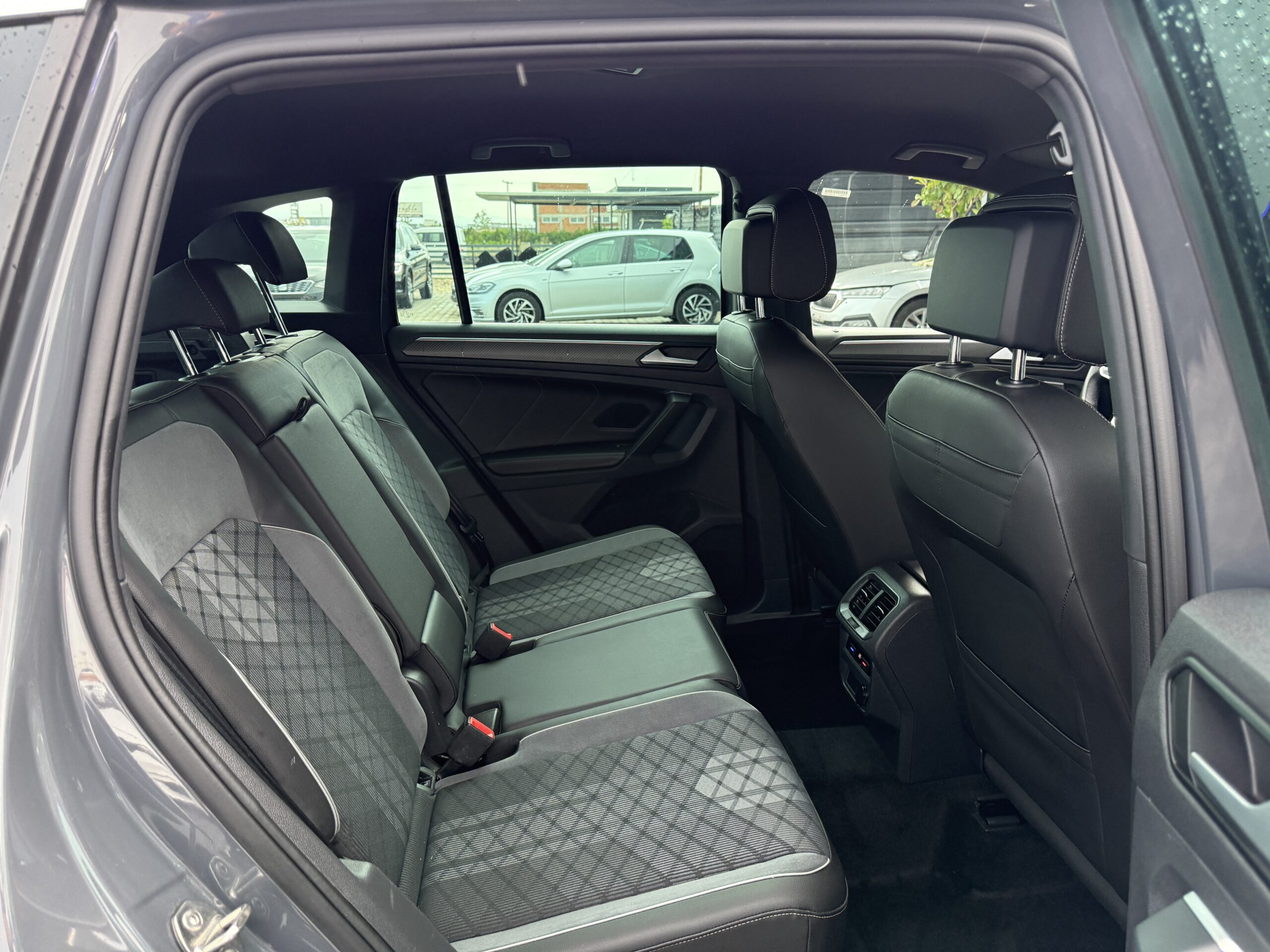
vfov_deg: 56.8
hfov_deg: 71.6
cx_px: 635
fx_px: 881
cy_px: 476
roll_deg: +0.6
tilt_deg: -14.8
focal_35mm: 24
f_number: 1.78
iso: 200
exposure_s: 1/110
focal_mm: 6.76
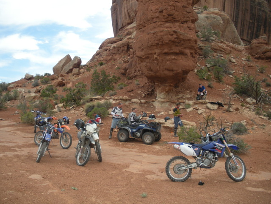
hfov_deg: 51.4
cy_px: 102
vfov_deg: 39.7
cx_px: 136
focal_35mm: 36
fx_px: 282
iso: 64
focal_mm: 6.3
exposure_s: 1/479
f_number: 3.5
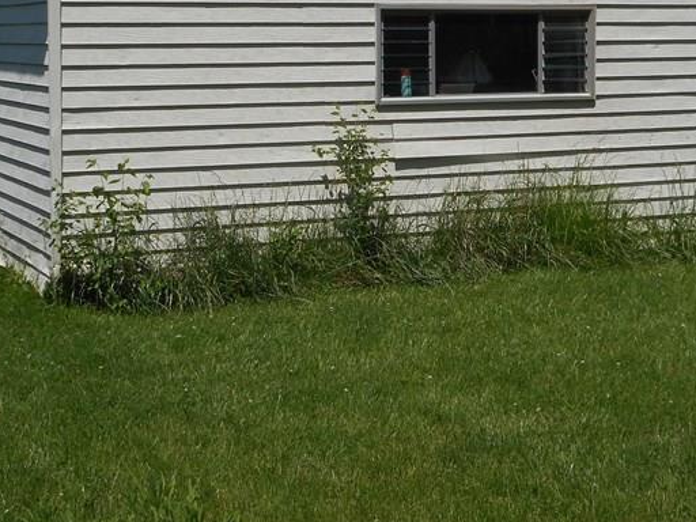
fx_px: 1568
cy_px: 76
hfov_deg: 25.0
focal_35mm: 78
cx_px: 379
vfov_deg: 18.6
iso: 80
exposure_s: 1/800
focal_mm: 6.9
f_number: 4.5
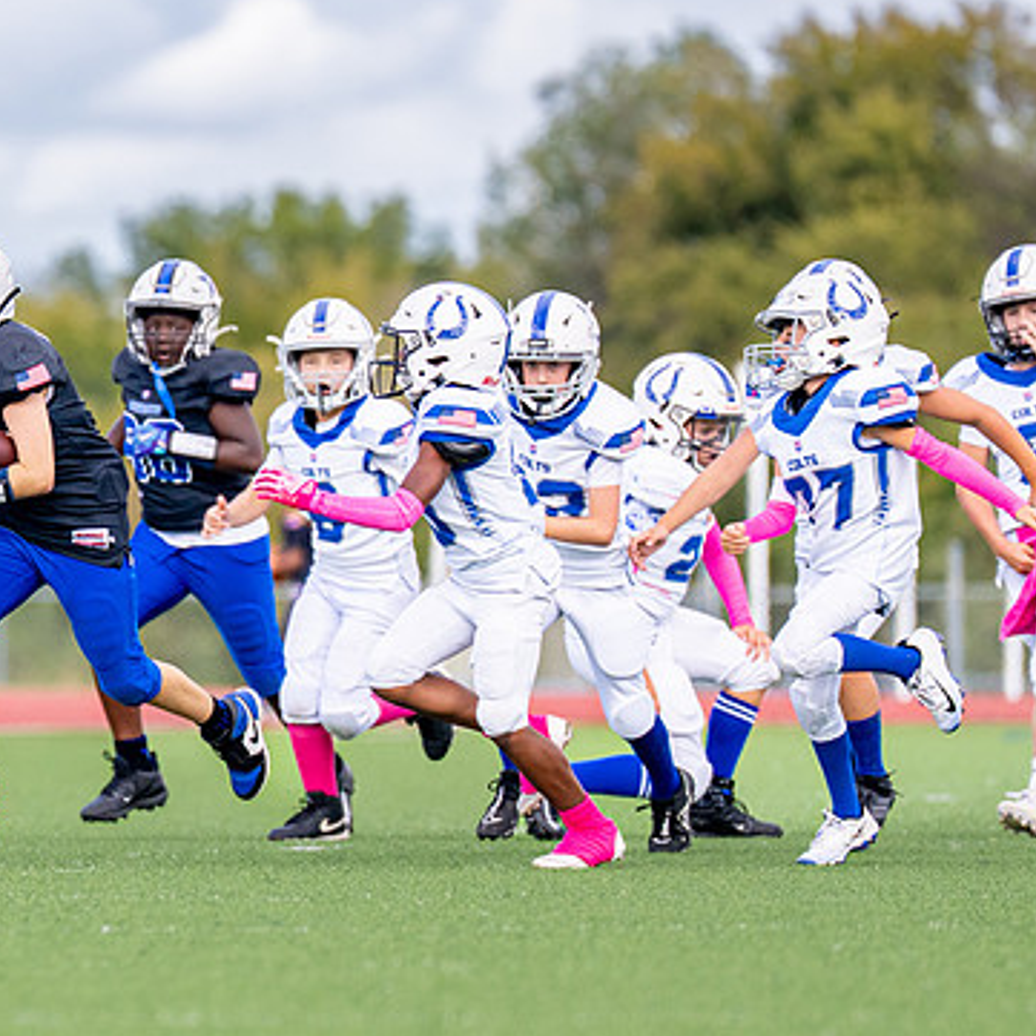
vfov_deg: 2.8
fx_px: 21163
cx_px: 44
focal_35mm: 625
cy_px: 542
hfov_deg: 2.8
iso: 320
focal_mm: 200
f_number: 2.8
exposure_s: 1/3200
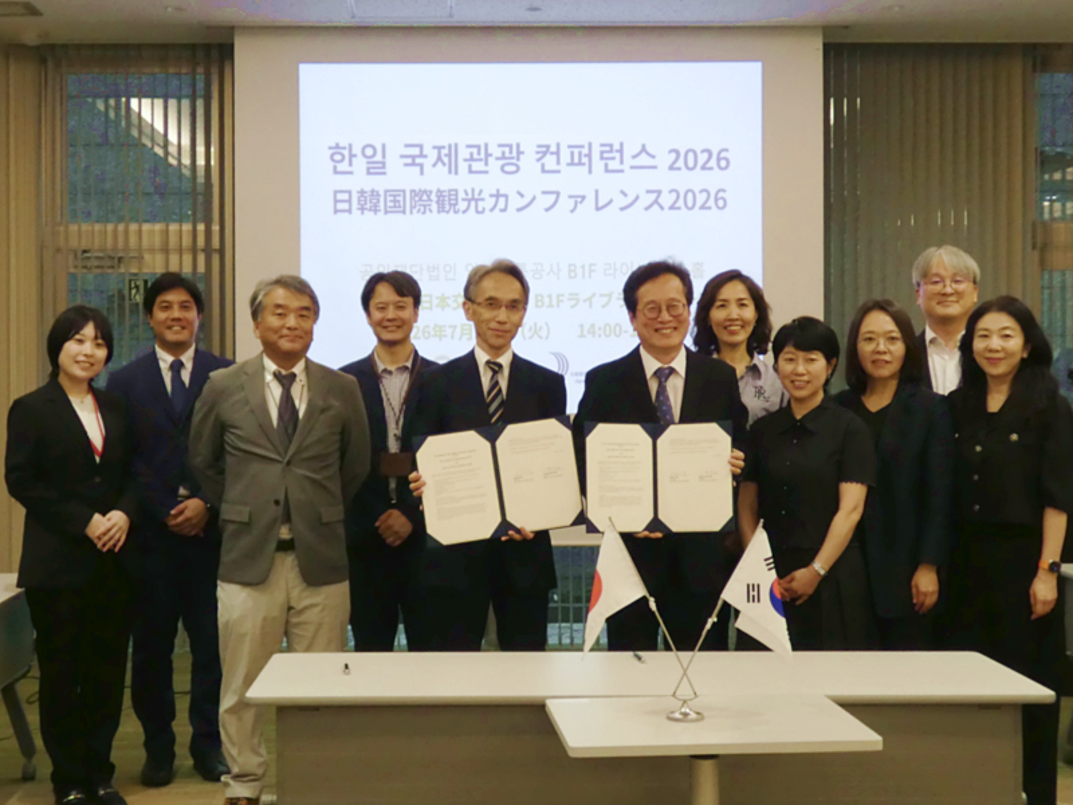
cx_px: 536
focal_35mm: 32
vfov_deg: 44.2
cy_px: 402
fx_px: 992
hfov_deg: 56.8
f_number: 3.4
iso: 320
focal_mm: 5.8
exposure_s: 1/80
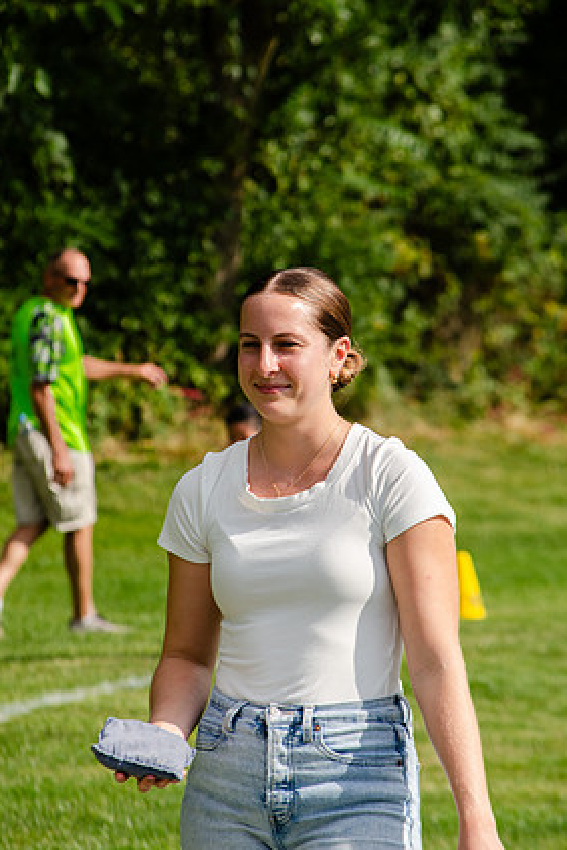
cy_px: 404
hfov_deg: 5.4
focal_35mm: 256
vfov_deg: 8.0
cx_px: 297
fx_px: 6043
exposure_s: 1/800
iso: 200
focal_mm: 160
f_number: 7.1
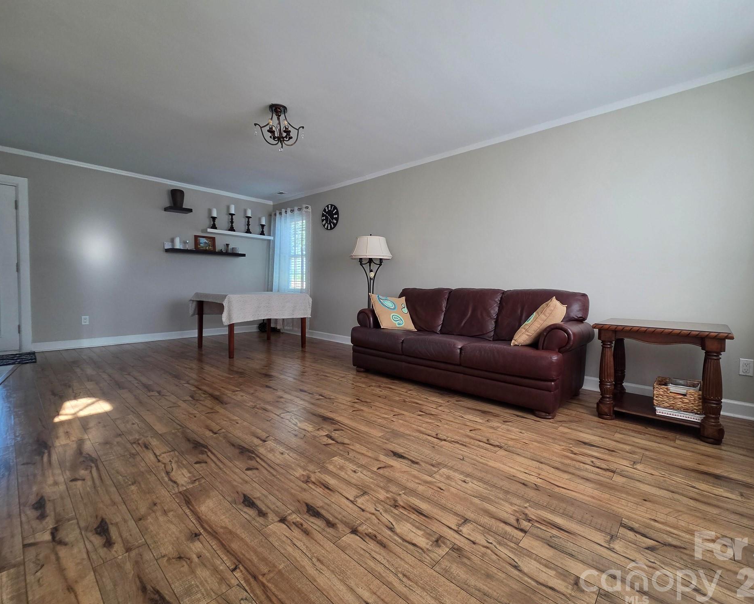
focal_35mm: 14
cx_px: 408
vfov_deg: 88.0
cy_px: 299
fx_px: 312
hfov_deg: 100.5
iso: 125
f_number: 2.2
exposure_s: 1/120
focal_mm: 2.2
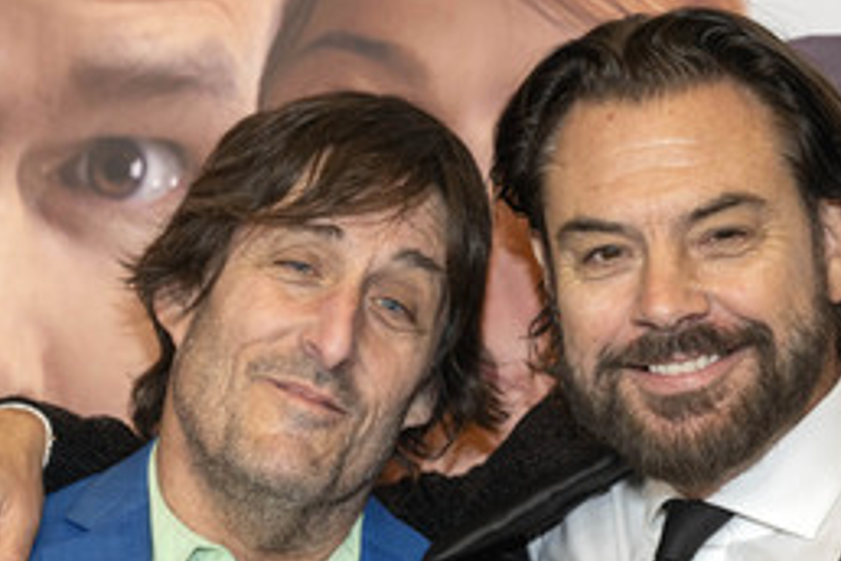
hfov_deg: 14.9
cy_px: 460
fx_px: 3224
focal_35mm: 138
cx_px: 491
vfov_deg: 9.9
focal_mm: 79
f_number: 5.6
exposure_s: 1/200
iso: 800
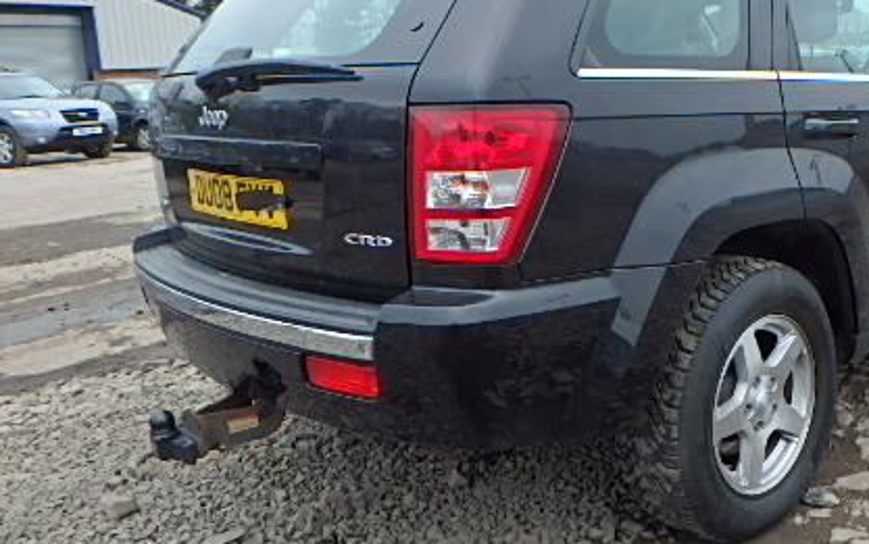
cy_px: 213
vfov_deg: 32.7
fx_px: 924
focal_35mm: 39
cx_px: 581
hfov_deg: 49.5
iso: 125
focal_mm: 4.2
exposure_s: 1/400
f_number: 3.9
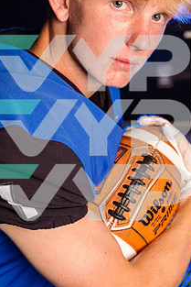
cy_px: 128
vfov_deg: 29.2
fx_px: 548
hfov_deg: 19.7
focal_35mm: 69
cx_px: 121
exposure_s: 1/250
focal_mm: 48
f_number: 4.5
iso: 320
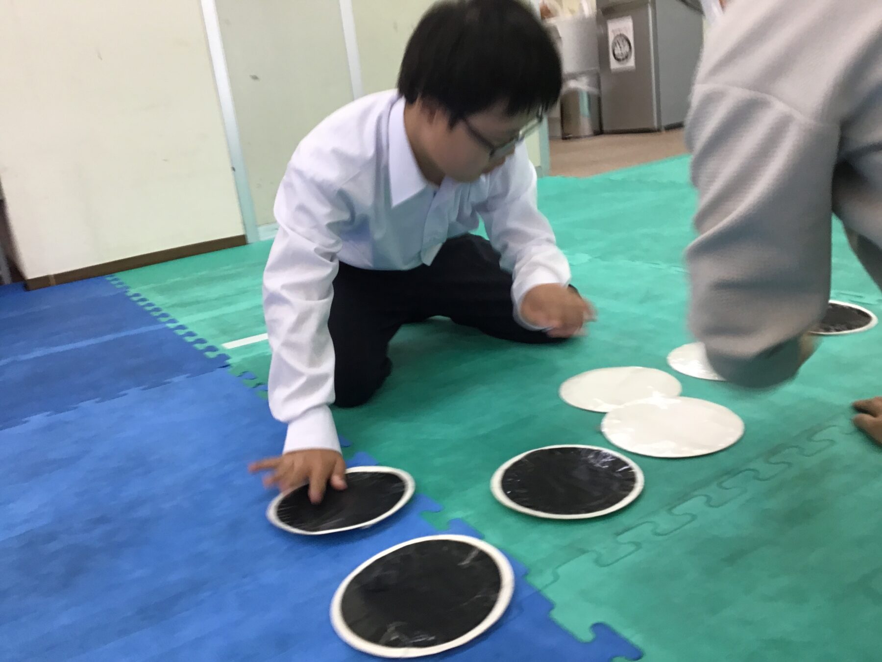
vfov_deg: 45.4
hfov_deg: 58.4
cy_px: 331
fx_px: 790
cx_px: 441
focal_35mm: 31
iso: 80
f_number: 2.4
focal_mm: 3.3
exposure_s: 1/33
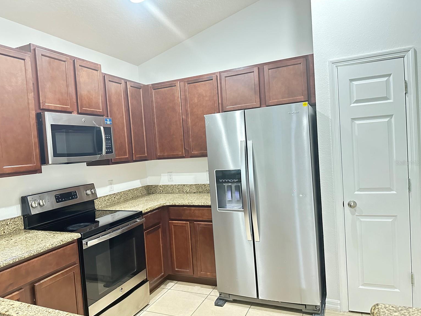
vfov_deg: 54.9
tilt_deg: -3.9
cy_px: 163
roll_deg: +4.5
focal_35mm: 25
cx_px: 202
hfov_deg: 69.4
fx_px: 304
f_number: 1.78
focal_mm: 6.86
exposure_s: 1/40
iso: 800
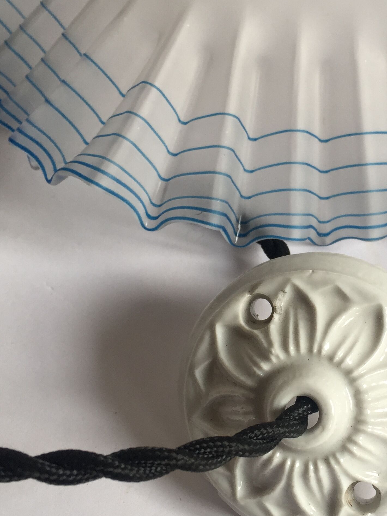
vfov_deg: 38.2
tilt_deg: -64.5
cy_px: 251
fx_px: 745
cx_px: 294
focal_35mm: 50
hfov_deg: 28.6
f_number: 2.2
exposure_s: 1/100
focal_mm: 4.15
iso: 40
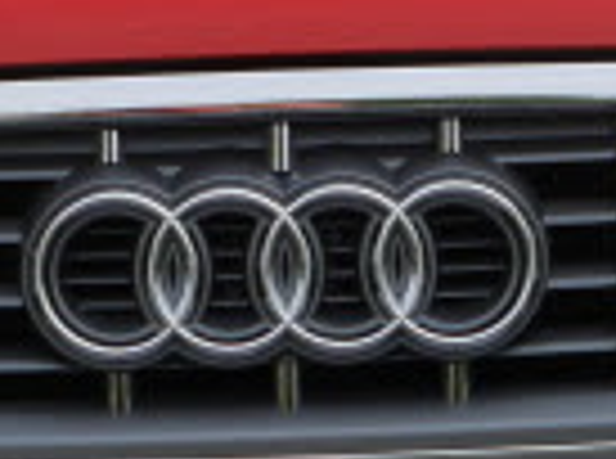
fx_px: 5200
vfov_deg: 5.0
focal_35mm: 293
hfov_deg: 6.8
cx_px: 270
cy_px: -284
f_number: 9
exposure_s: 1/200
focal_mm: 25
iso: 160
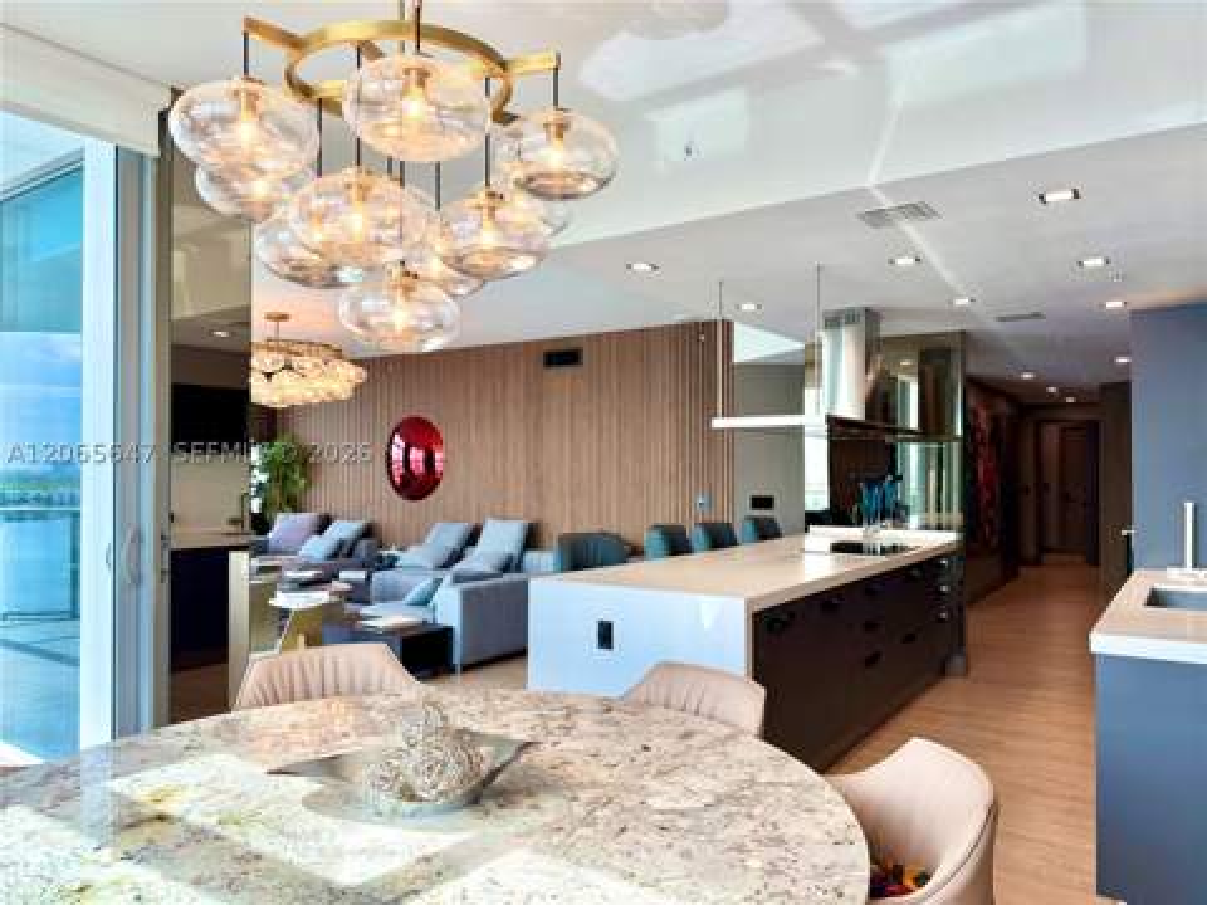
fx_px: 837
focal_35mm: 24
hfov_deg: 71.6
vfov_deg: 56.8
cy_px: 452
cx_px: 604
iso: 80
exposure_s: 1/453
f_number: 1.78
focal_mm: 6.76
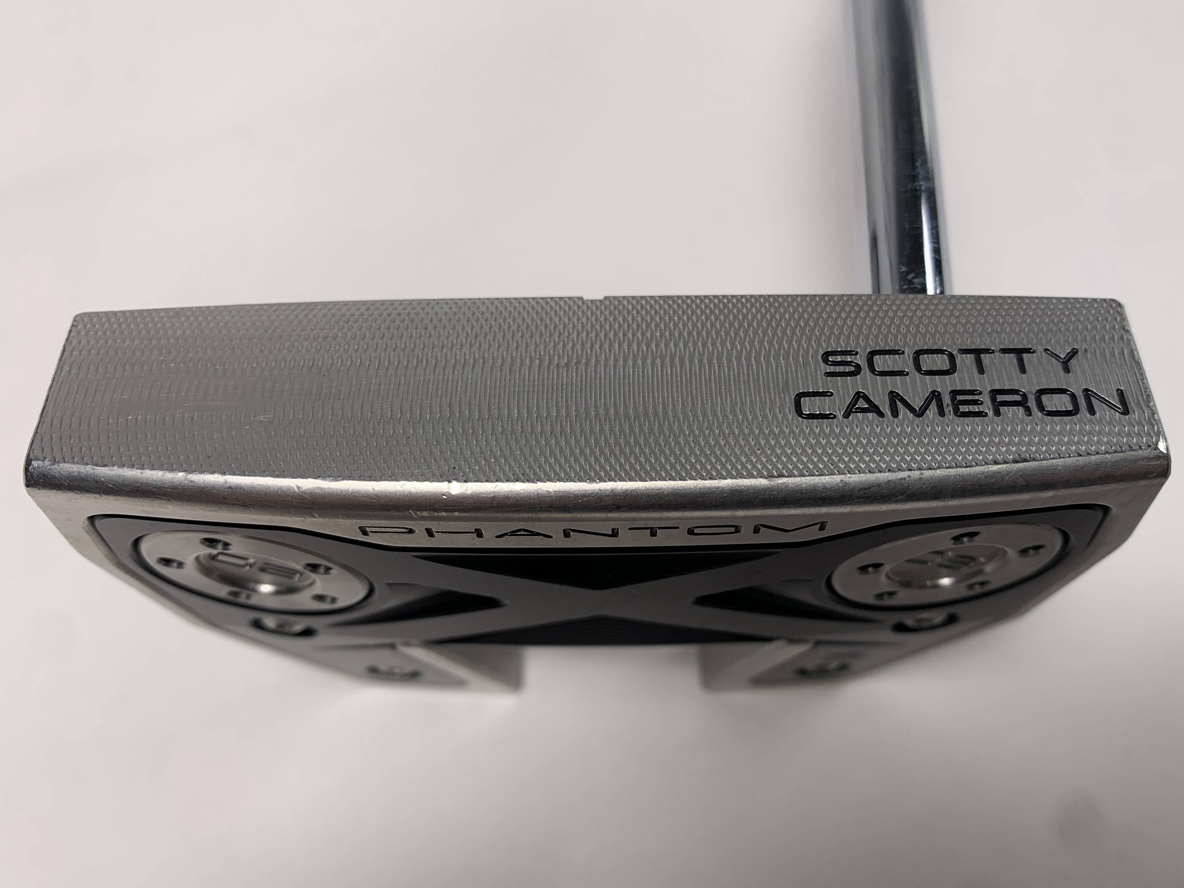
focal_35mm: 28
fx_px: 958
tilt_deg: -65.6
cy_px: 430
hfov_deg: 63.4
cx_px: 612
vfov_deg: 49.7
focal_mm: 4.25
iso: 25
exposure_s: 1/242
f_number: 1.8
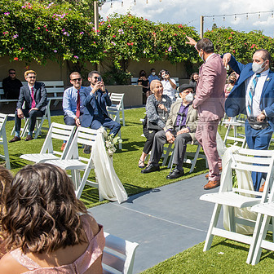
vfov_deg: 36.0
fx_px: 421
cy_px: 117
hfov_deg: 34.6
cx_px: 229
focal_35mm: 47
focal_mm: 32
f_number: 9
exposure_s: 1/250
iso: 100
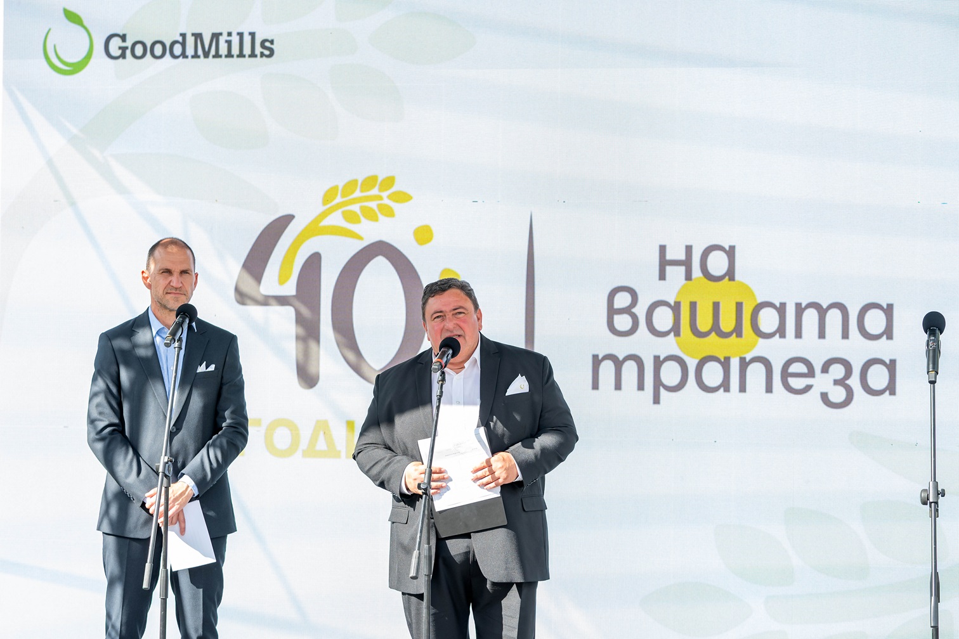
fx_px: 2131
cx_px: 480
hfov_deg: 25.4
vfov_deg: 17.1
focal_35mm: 80
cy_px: 320
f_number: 4
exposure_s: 1/500
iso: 250
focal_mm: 80
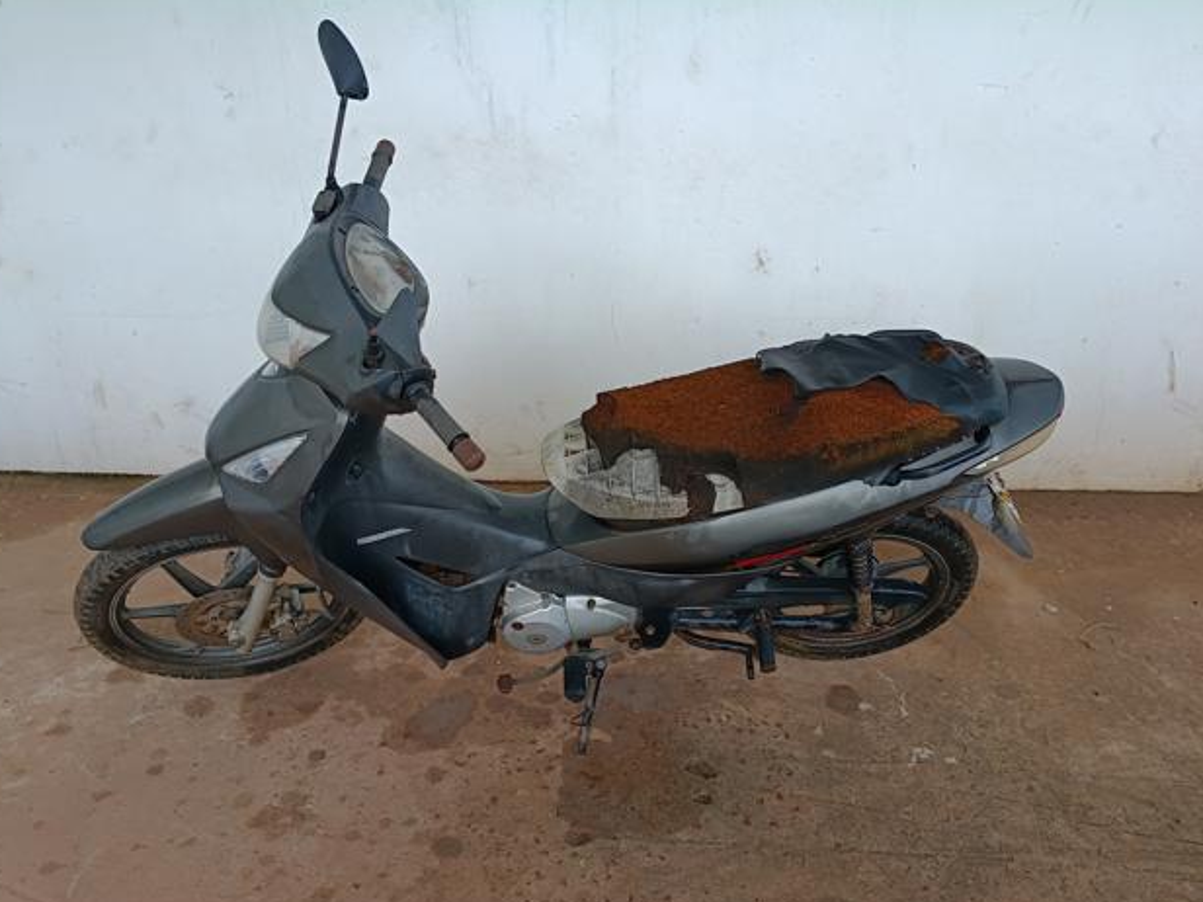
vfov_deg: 51.4
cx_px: 596
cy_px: 461
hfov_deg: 65.3
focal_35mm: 27
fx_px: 938
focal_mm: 4.81
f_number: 1.8
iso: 147
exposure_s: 1/124
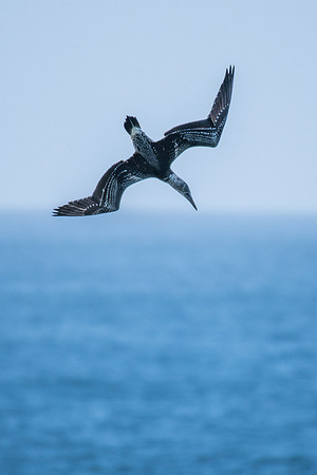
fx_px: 14866
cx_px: 182
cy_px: 221
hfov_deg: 1.2
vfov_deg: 1.8
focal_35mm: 1126
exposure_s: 1/3200
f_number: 5.6
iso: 250
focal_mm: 500
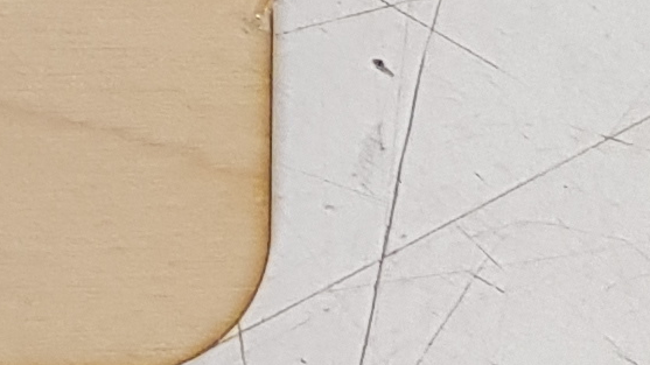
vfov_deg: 5.2
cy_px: -1124
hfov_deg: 8.0
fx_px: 3532
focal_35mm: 205
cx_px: -1686
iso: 80
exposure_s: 1/50
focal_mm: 4.2
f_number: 1.7
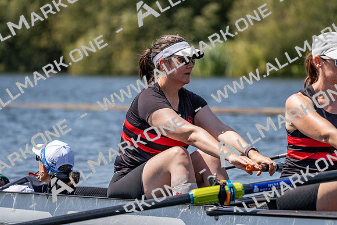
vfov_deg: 4.8
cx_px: 168
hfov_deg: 7.3
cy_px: 112
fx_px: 2659
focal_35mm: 284
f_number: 5.6
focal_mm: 284
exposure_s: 1/2000
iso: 250
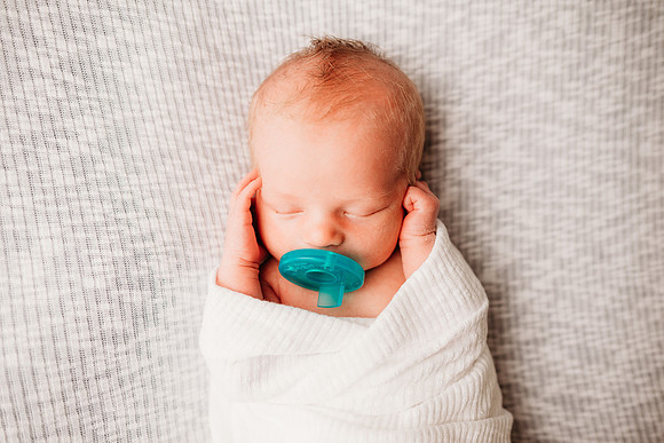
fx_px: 443
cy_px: 222
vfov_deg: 53.2
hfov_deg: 73.7
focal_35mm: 24
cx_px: 332
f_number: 2.5
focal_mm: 24
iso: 80
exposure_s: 1/160
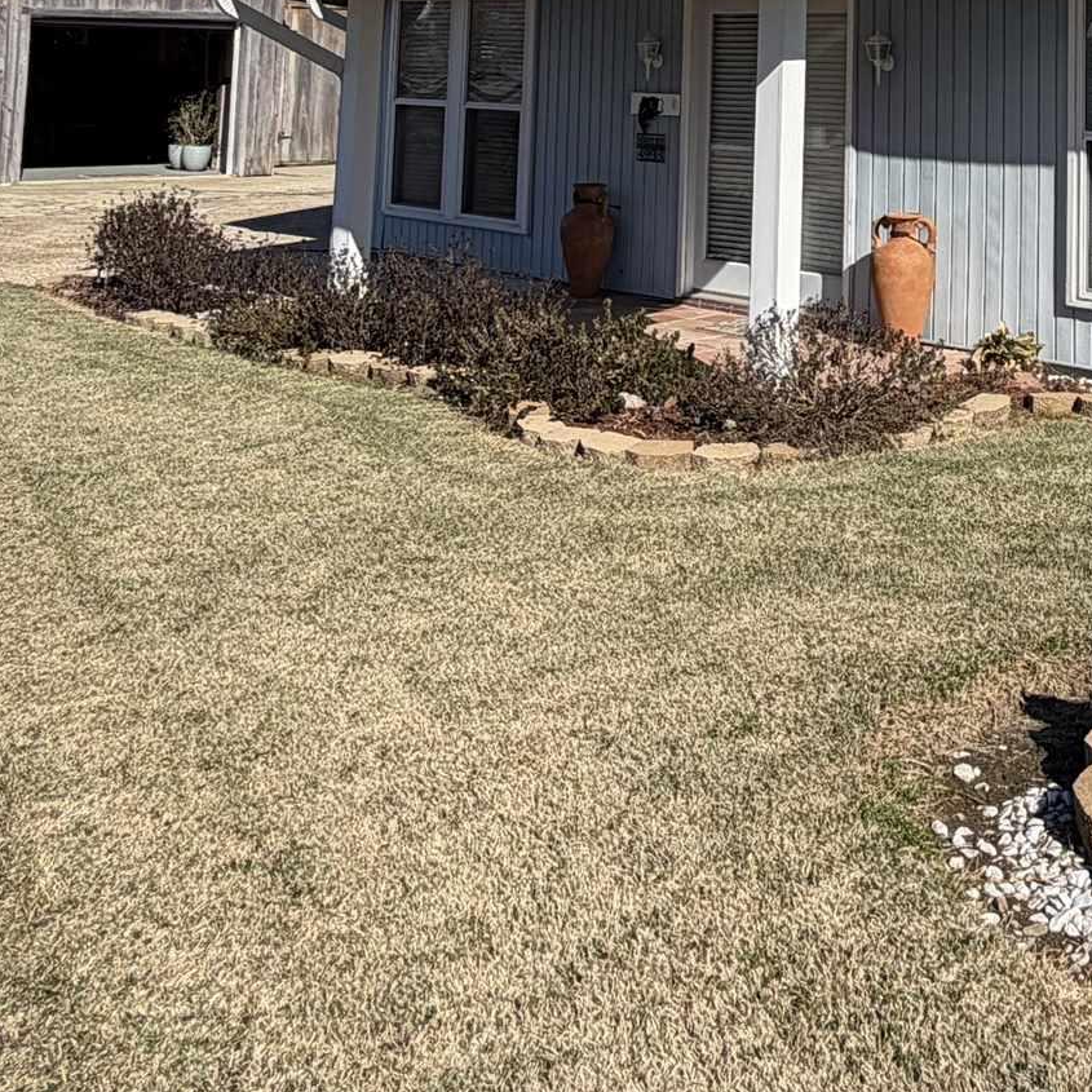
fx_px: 1606
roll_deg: -0.7
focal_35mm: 45
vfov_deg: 33.1
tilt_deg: +5.3
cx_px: 1005
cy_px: -94
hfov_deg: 35.1
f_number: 2.2
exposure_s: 1/1189
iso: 20
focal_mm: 2.22
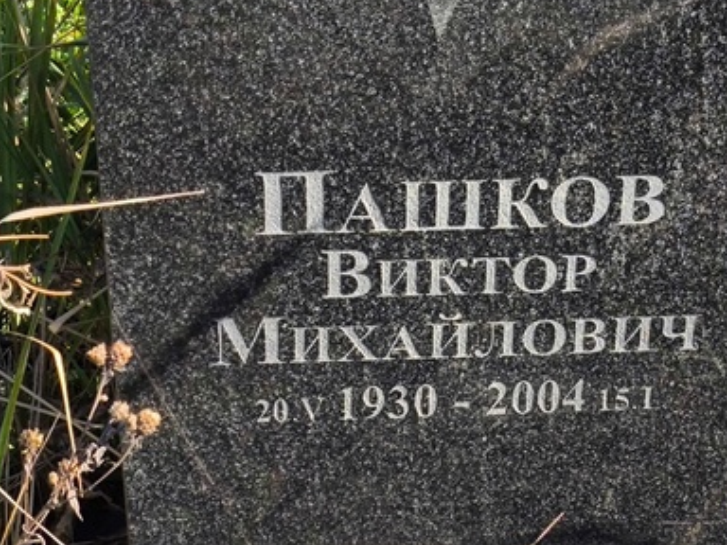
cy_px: 361
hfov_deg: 18.9
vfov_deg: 14.2
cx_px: 414
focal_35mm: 104
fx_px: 2184
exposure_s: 1/470
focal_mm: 4.71
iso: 50
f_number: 1.7
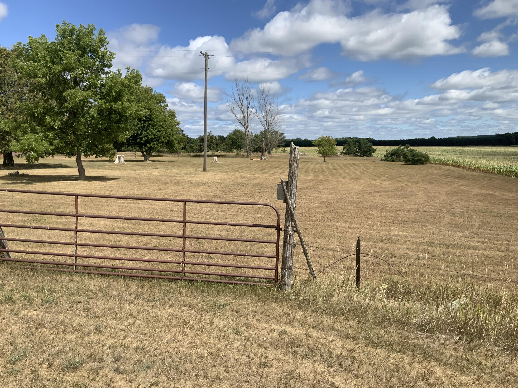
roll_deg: +1.3
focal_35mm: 29
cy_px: 194
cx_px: 259
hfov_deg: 61.7
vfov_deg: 48.2
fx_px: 434
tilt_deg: -6.2
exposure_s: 1/2667
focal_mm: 3
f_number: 1.8
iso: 20
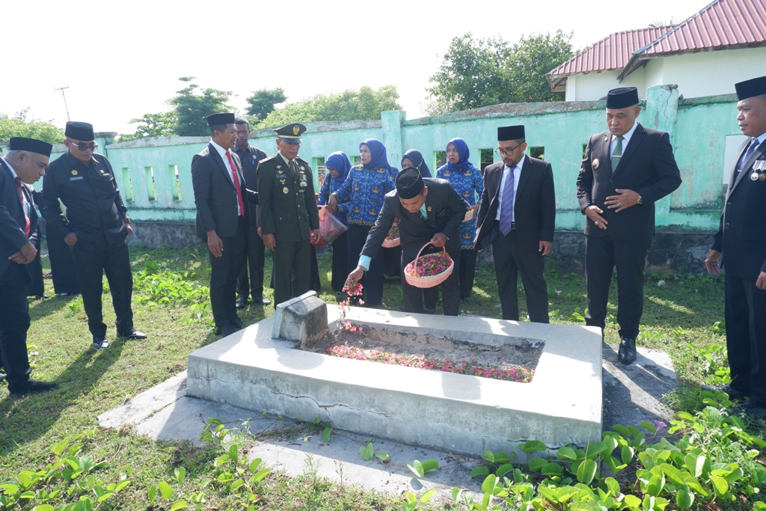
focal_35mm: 23
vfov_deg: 55.1
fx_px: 489
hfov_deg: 76.1
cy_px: 256
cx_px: 383
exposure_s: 1/150
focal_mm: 15
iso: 200
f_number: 7.1
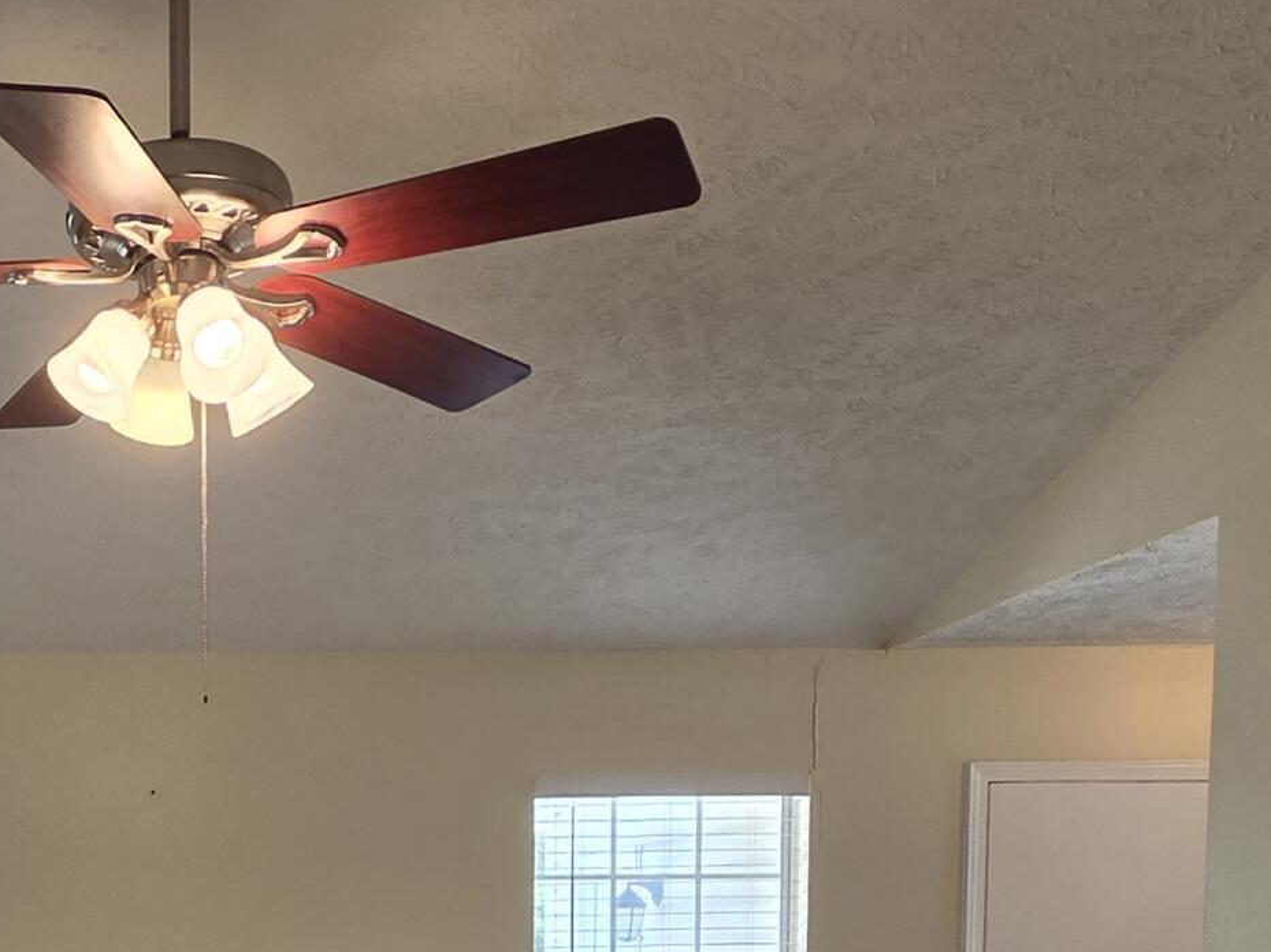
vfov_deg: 30.6
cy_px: 1049
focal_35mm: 42
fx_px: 1542
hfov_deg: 41.1
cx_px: 114
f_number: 2.2
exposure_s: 1/120
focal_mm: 2.2
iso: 100
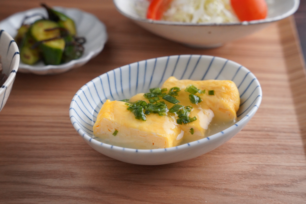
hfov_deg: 28.8
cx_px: 153
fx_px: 595
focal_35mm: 70
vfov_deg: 19.5
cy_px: 102
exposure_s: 1/500
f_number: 6.3
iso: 8000
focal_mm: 70
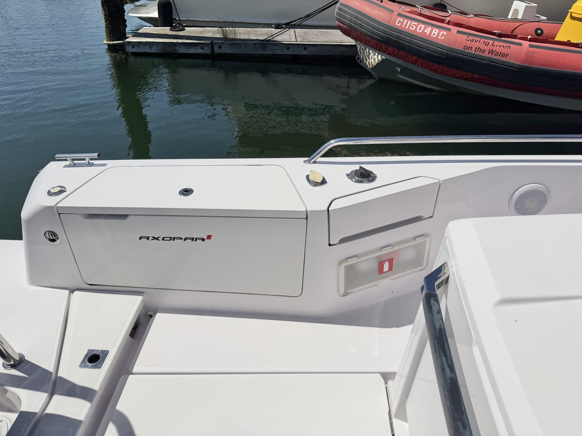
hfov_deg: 71.6
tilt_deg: -30.2
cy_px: 218
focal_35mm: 24
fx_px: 404
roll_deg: -0.7
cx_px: 291
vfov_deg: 56.8
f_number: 1.78
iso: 100
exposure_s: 1/32258
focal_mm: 6.76
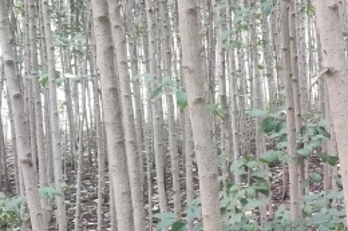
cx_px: 471
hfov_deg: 22.3
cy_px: 139
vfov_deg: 17.0
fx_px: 773
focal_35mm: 80
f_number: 1.79
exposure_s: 1/40
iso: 685
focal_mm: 4.71
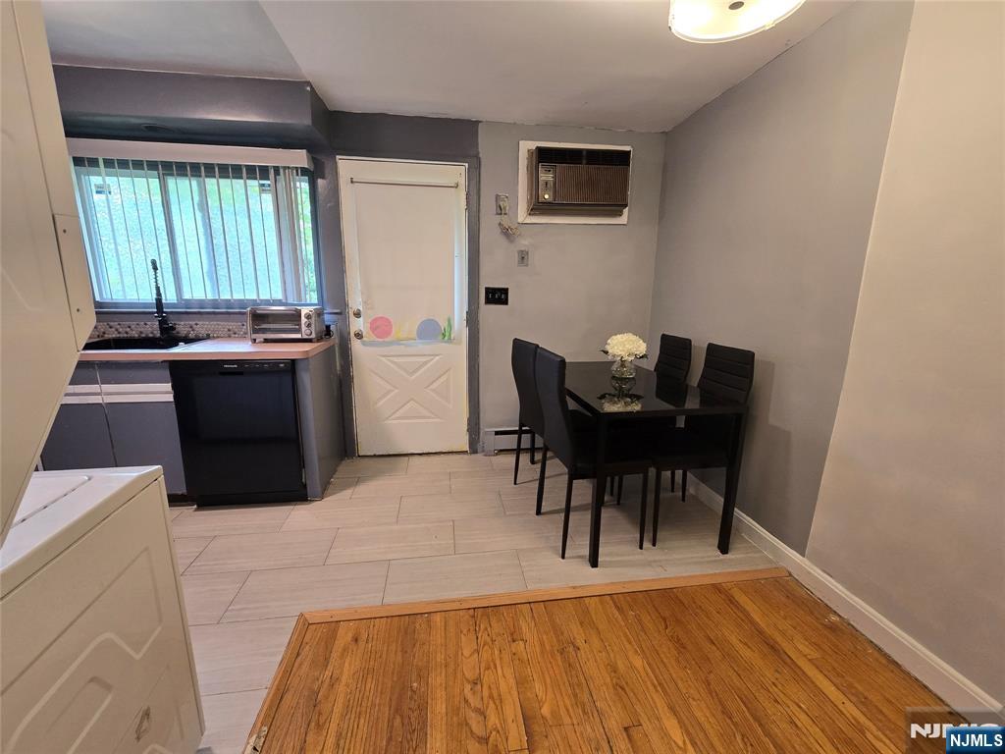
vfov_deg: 89.9
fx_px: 377
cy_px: 377
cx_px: 502
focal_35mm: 13
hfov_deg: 106.2
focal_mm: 2.2
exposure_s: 1/60
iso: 160
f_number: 2.2
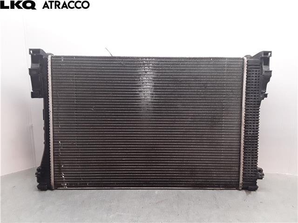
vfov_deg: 49.7
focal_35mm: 28
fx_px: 241
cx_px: 149
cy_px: 112
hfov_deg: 63.4
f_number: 1.9
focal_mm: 2.91
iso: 100
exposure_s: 1/100
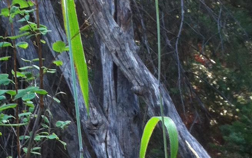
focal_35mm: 146
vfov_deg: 9.0
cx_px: -39
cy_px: 96
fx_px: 1003
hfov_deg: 14.0
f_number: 2.8
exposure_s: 1/24
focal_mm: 3.85
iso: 80
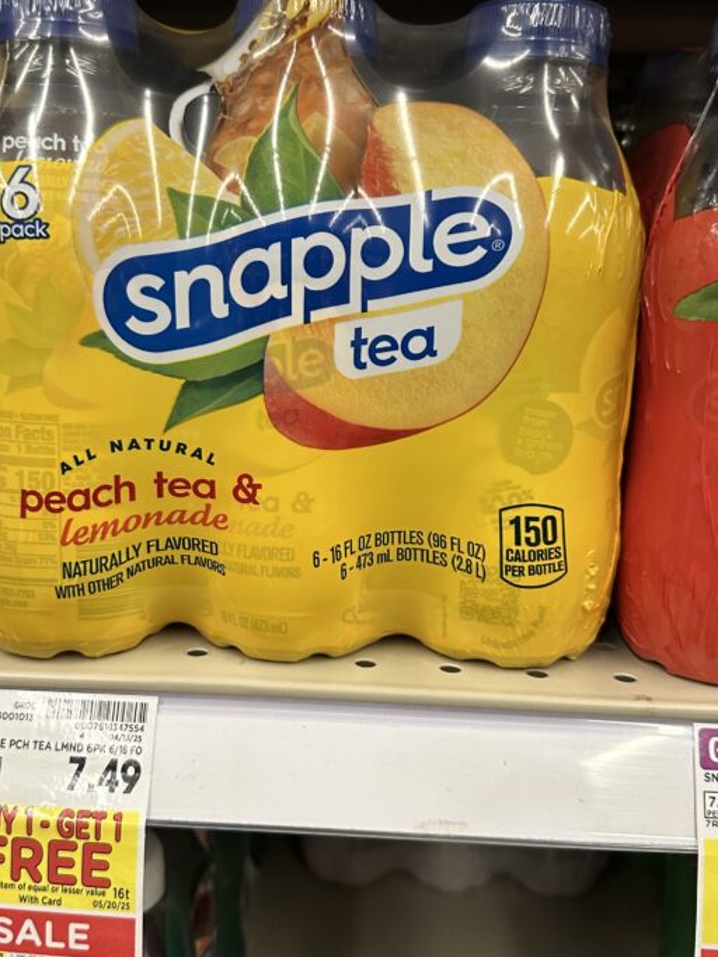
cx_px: 314
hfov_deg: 39.6
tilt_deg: -13.4
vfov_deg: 51.4
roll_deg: -1.8
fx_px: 996
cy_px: 468
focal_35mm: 36
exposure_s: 1/83
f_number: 1.78
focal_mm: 6.86
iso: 250
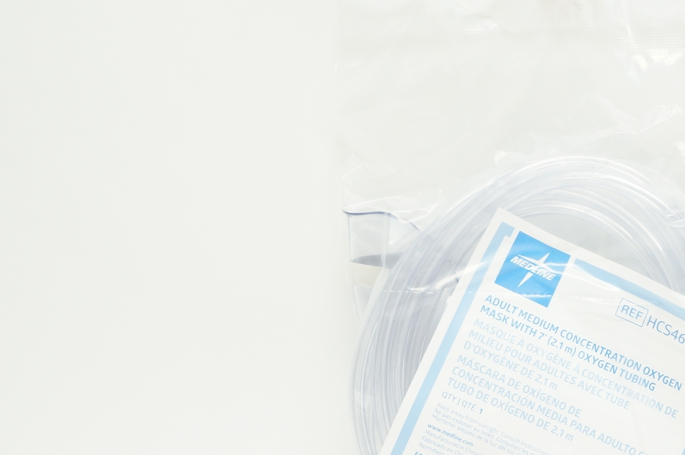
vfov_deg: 19.9
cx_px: 564
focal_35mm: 68
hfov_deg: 28.9
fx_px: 1293
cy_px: 305
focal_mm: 20
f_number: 9
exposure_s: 1/25
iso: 400
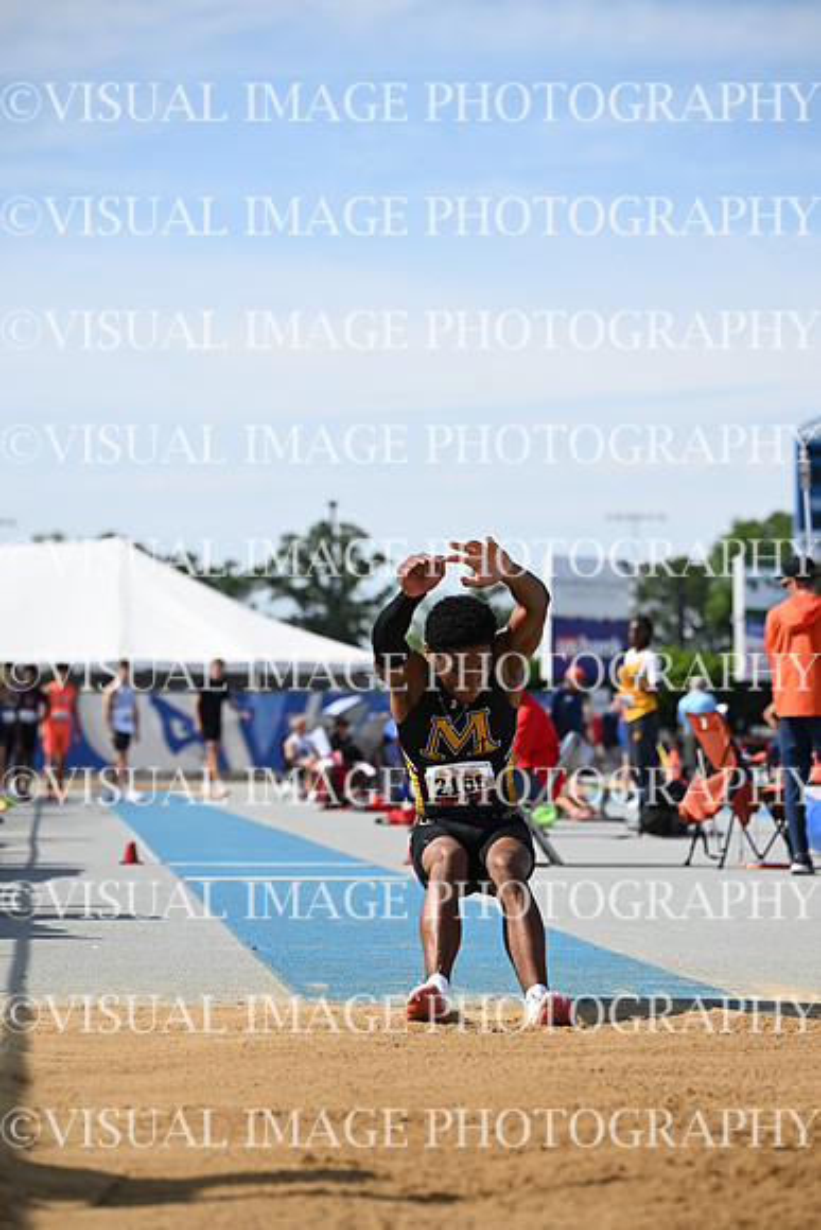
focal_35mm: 110
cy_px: 615
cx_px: 410
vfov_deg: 18.6
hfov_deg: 12.5
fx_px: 3760
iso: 500
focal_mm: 110
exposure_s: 1/6400
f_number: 3.5
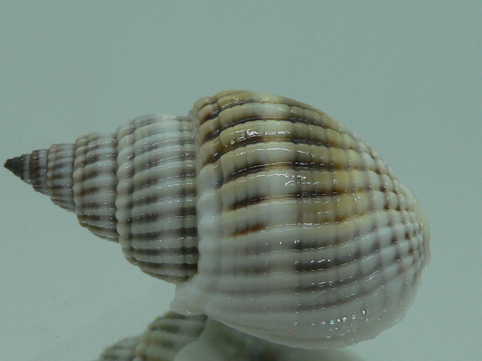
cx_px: 234
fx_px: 1003
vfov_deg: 20.3
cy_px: 260
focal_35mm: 72
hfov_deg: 27.0
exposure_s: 1/60
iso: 80
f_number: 2.8
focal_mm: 4.6
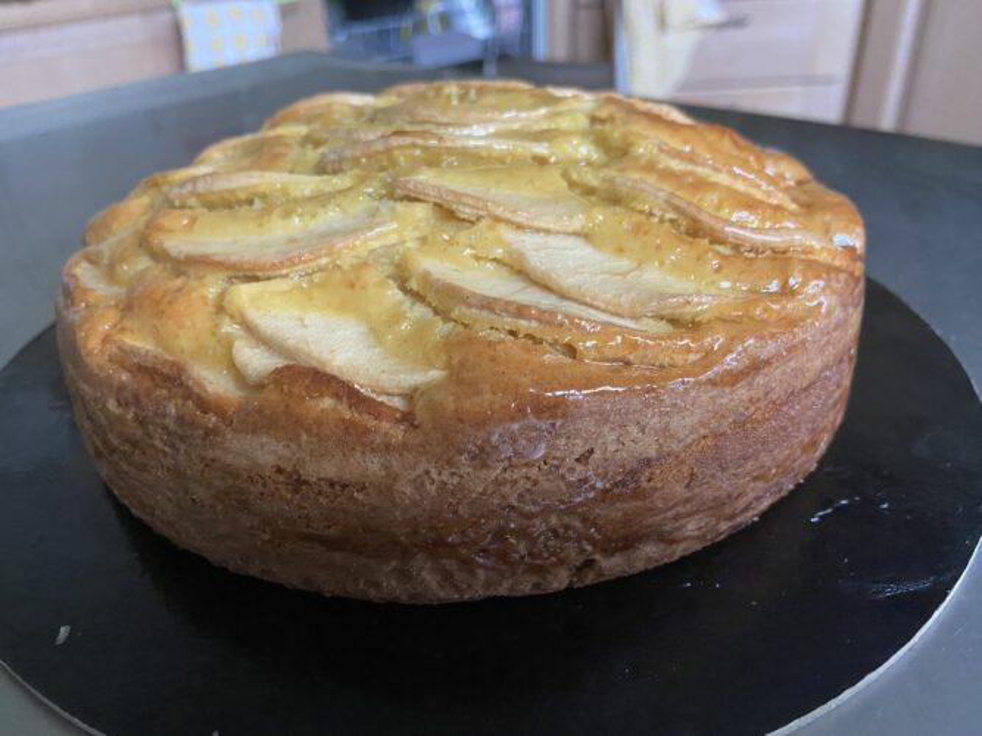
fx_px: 737
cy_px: 368
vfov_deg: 53.0
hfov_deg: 67.3
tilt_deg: -31.8
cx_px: 491
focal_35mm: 26
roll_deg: +3.2
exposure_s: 1/60
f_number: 1.8
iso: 400
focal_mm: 4.25
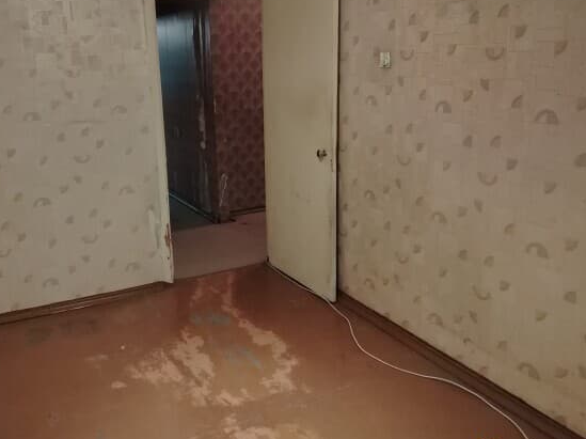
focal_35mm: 35
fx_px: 592
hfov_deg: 52.0
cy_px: 168
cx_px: 212
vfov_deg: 40.4
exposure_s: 1/25
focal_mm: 5.25
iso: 1647
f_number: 1.75
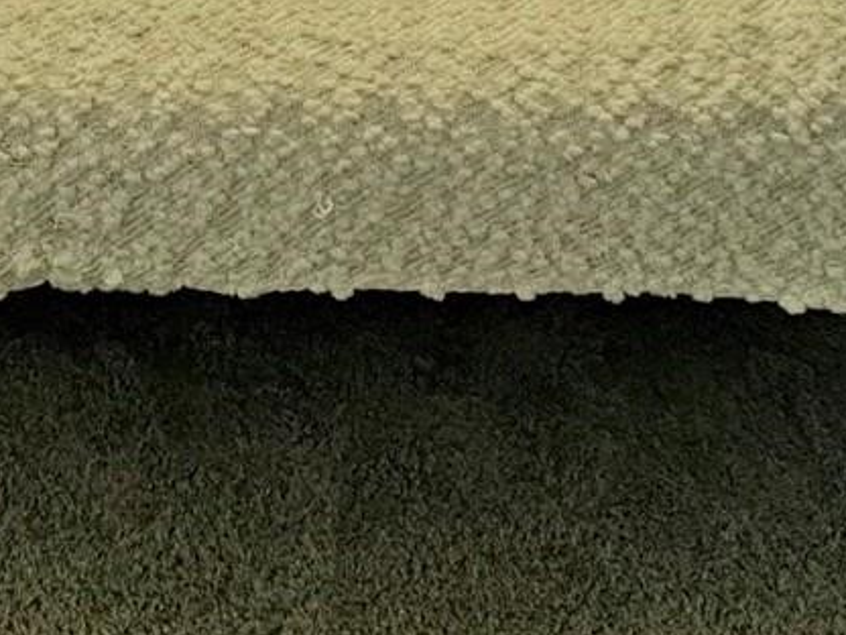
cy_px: -757
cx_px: 238
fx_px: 1686
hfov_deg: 27.9
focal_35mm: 69
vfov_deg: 15.4
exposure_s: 1/120
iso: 320
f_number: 2.2
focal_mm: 2.22
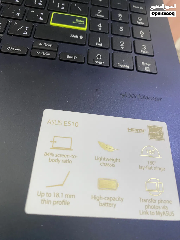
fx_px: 173
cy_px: 120
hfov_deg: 54.9
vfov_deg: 69.4
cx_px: 90
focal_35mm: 25
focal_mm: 4.25
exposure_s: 1/50
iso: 160
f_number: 1.8
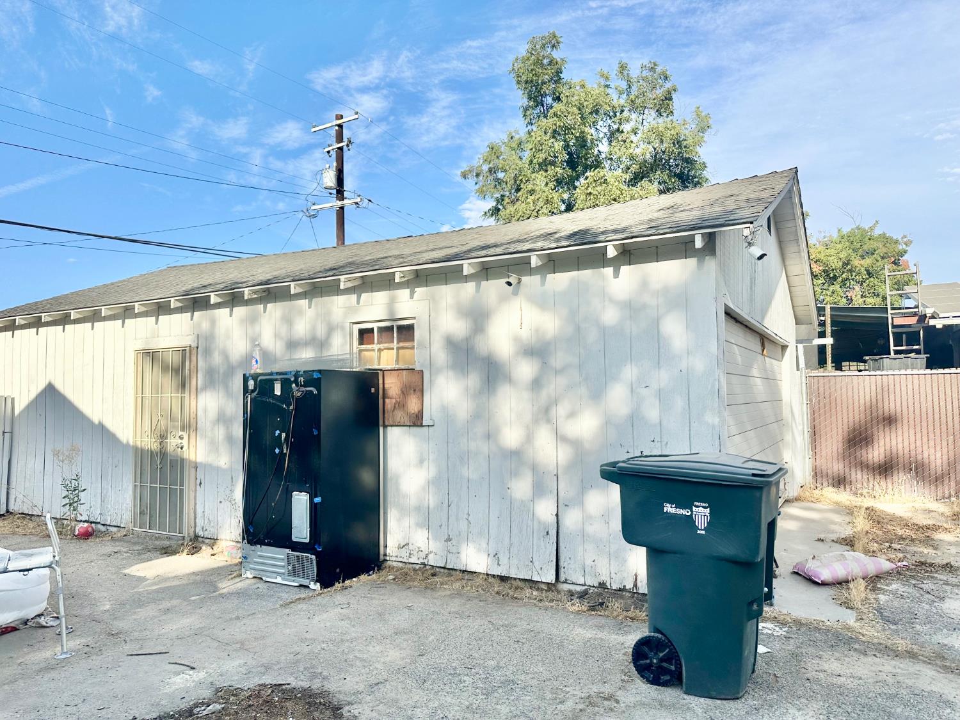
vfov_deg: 56.8
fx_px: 666
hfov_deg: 71.6
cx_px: 480
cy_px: 360
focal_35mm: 24
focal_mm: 6.86
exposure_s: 1/3472
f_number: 1.78
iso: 80
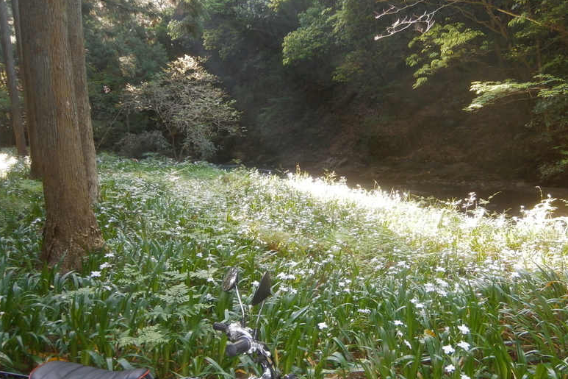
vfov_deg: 46.2
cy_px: 218
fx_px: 442
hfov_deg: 65.5
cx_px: 289
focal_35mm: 28
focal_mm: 4.7
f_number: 2.8
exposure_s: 1/30
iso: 125
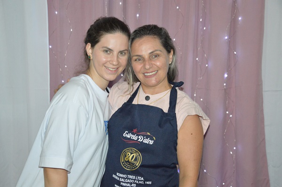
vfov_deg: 20.1
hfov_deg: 29.9
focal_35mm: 68
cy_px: 94
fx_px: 528
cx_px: 141
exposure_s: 1/60
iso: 3200
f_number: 4.8
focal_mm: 45
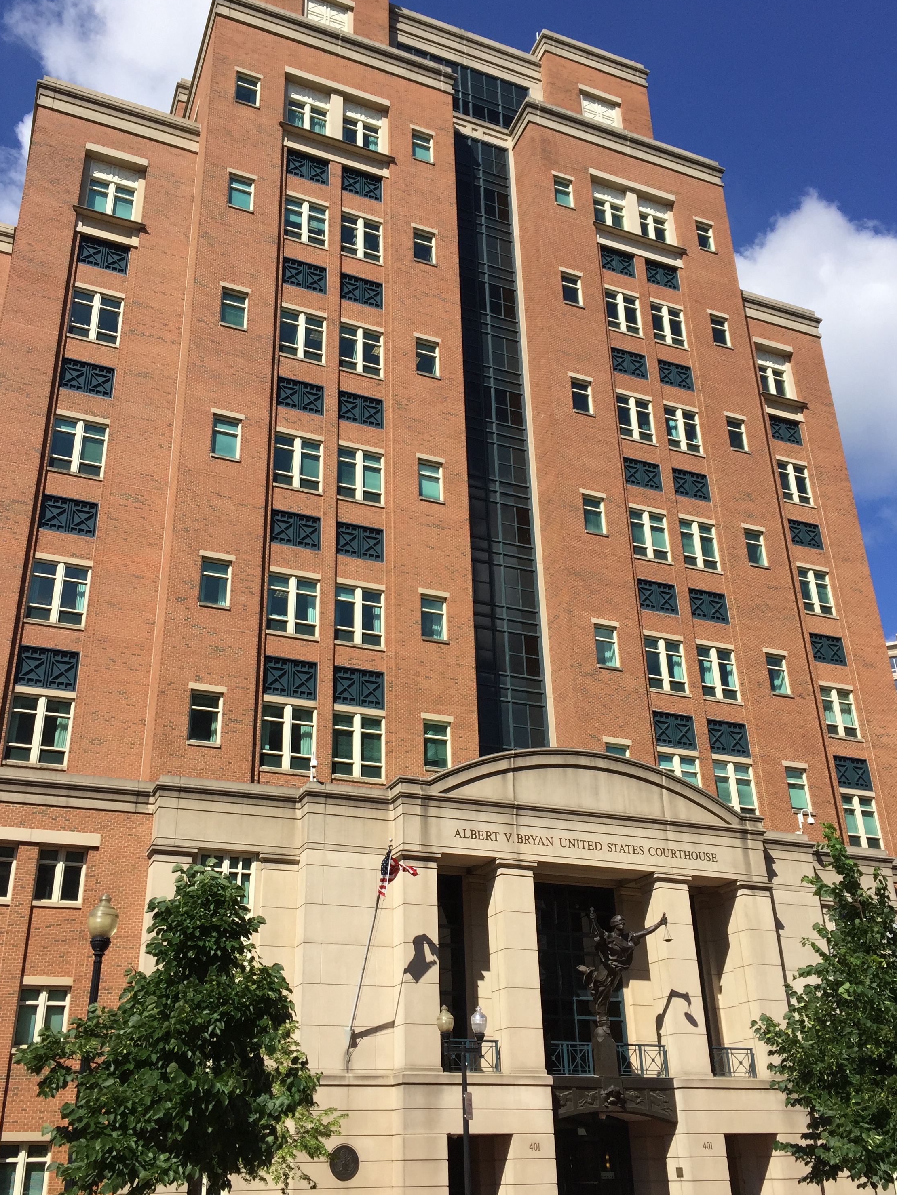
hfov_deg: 44.1
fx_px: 1105
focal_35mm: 32
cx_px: 422
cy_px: 615
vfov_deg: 56.8
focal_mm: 4.15
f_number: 2.2
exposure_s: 1/2475
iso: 32
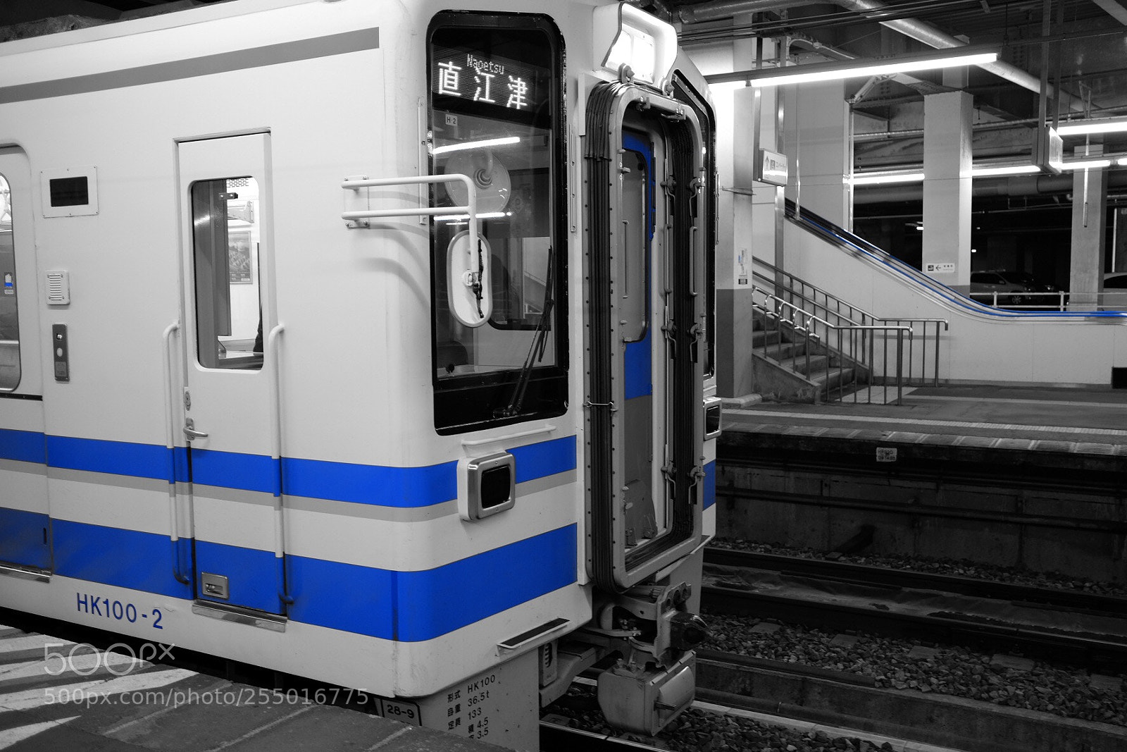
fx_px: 1096
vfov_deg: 37.9
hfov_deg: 54.4
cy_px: 376
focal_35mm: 35
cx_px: 564
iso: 250
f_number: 2
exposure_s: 1/30
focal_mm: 23
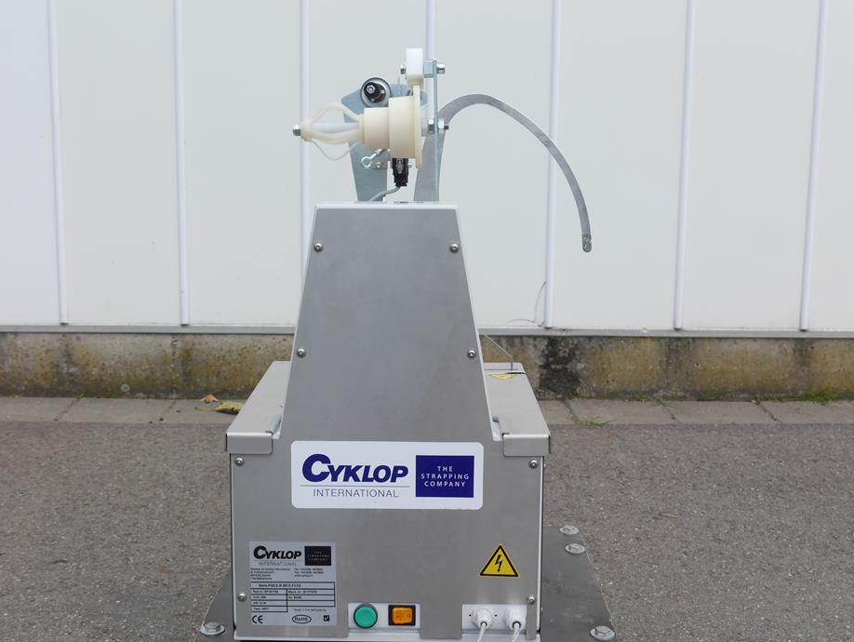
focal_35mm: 49
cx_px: 400
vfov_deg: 29.7
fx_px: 1210
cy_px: 341
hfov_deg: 38.9
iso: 160
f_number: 7.1
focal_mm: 22
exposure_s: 1/320
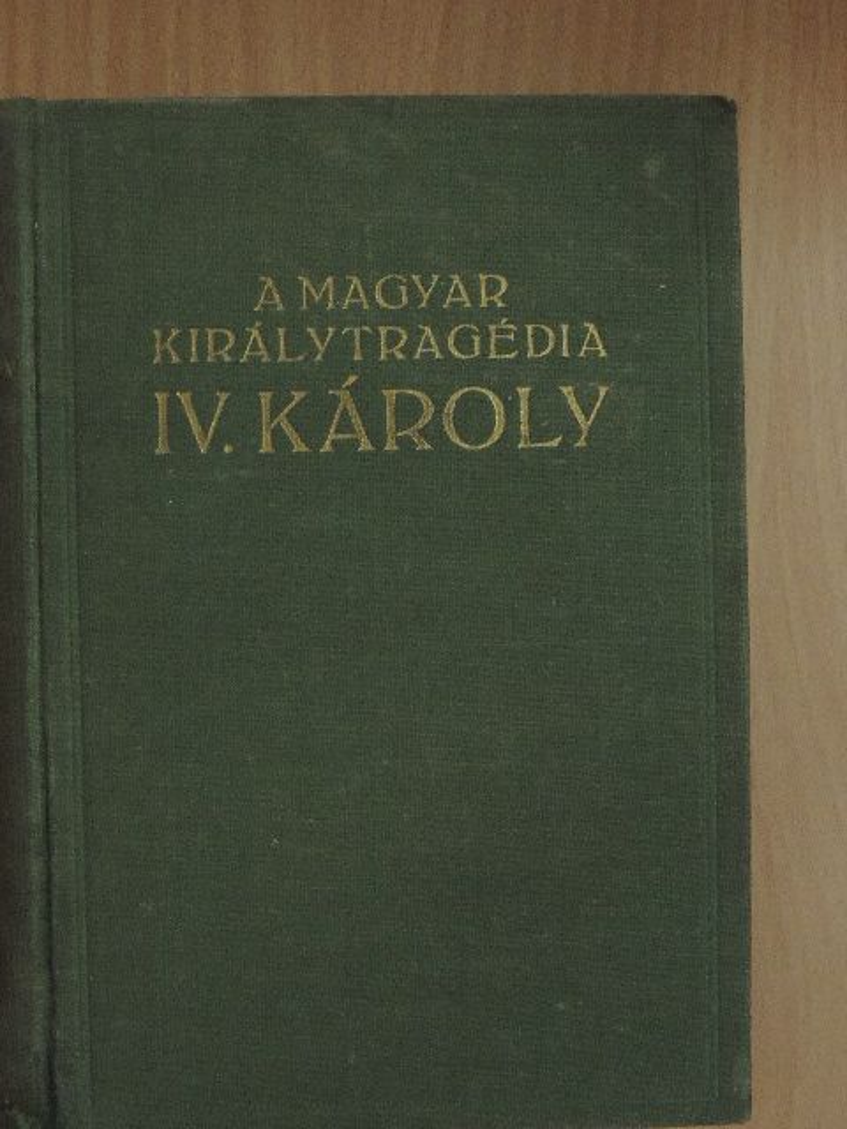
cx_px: 424
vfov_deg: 26.0
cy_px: 564
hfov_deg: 19.6
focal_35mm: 75
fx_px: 2447
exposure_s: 1/100
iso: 1600
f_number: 3.9
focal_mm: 13.3
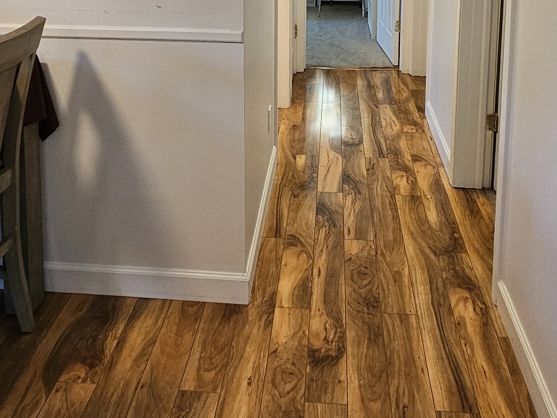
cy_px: -31
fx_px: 563
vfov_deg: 35.4
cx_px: 290
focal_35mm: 35
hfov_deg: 52.6
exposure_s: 1/60
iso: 200
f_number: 2.2
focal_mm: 2.2
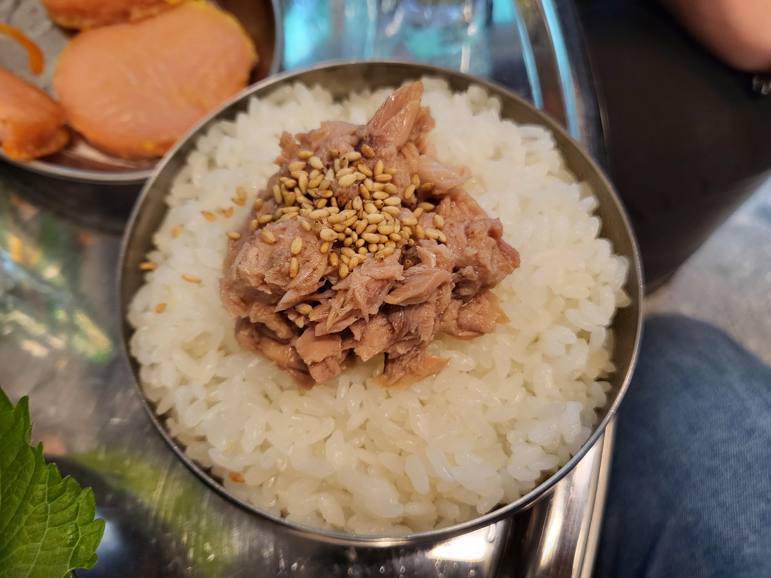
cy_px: 289
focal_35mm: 26
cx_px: 386
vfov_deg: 53.1
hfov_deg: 67.3
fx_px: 579
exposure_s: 1/59
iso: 250
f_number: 1.8
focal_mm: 4.25
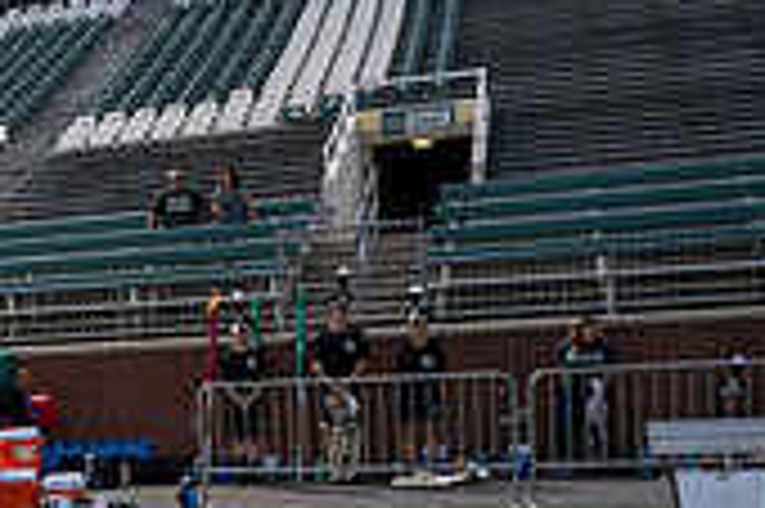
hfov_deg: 20.6
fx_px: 1741
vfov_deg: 16.4
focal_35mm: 82
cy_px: 452
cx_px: -428
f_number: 5
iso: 200
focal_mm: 24
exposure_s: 1/1600
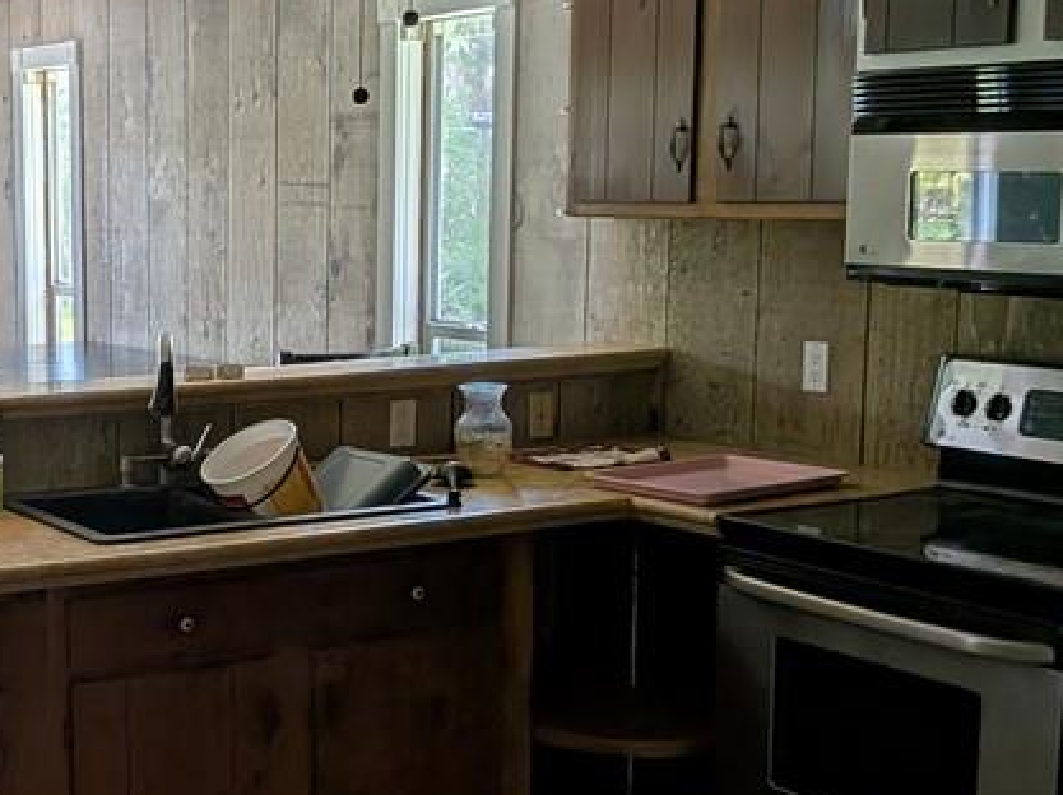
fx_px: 1810
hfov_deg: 31.5
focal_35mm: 59
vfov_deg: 24.7
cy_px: 464
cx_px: 145
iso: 30
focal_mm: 4.53
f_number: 1.7
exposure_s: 1/505
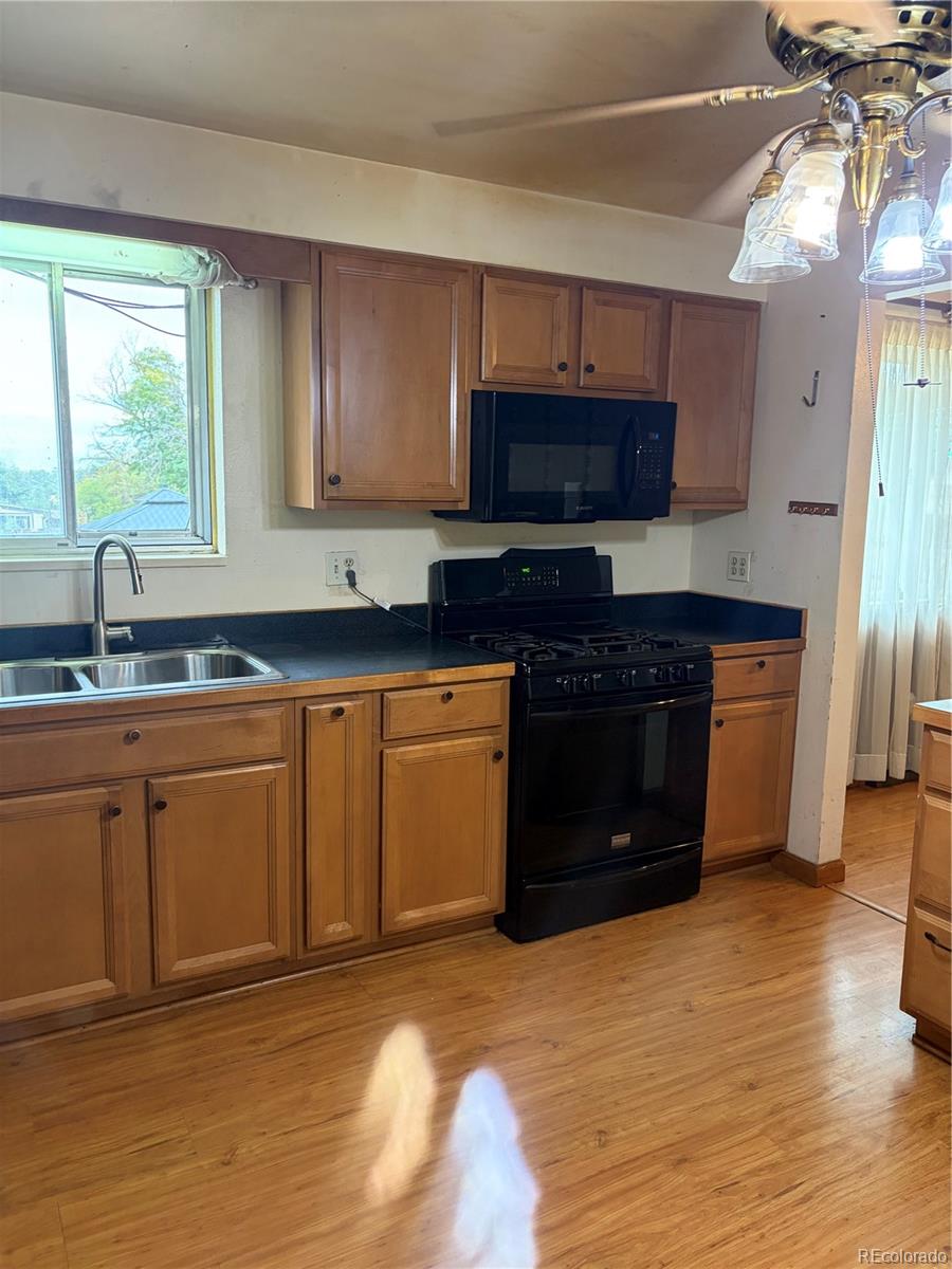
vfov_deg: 67.3
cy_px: 634
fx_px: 953
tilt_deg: -7.7
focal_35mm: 26
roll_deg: +0.8
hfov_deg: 53.1
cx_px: 476
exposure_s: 1/60
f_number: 1.6
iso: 200
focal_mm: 5.96
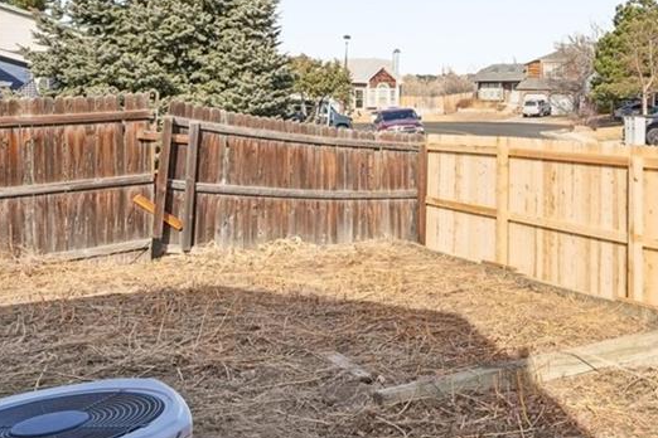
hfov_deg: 37.0
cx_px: 698
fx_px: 841
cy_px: 99
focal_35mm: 46
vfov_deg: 28.7
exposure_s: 1/400
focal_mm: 10
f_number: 8
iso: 800
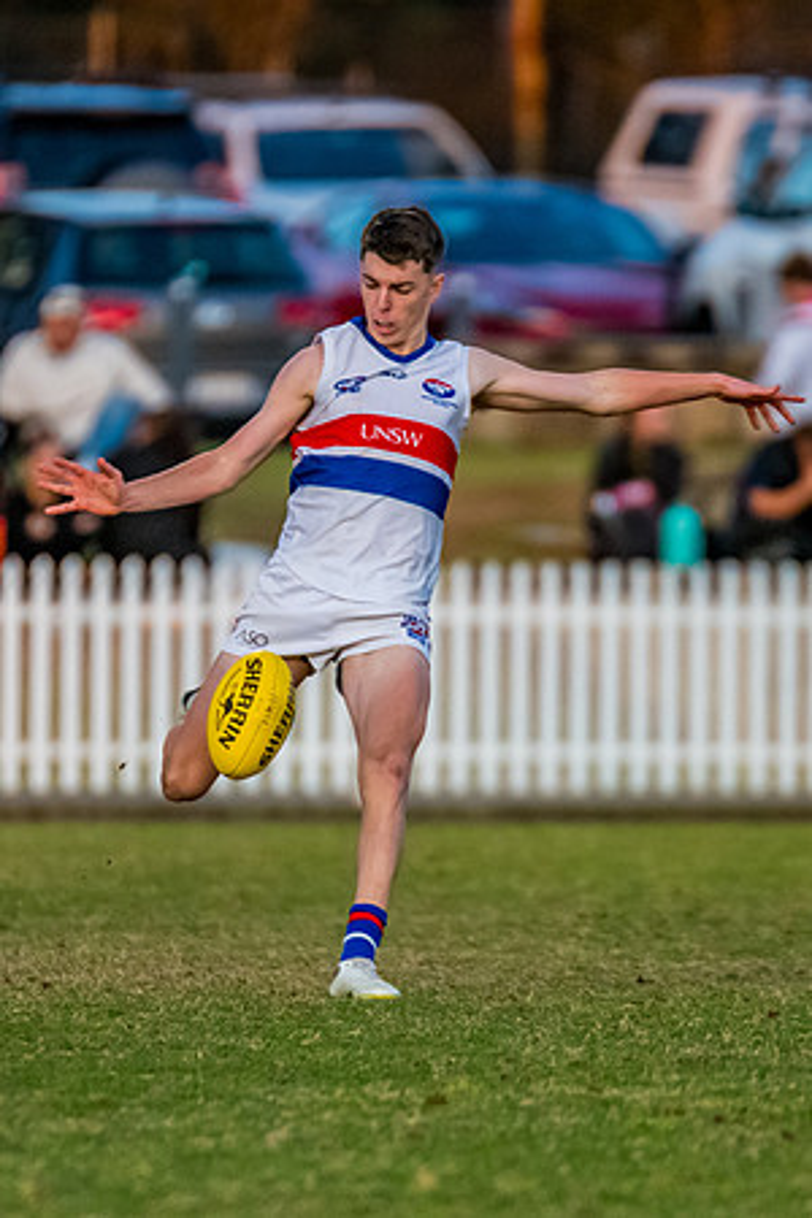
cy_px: 666
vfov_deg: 2.2
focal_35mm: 930
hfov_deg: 1.5
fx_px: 31459
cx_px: 342
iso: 1800
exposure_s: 1/1600
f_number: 4
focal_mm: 420
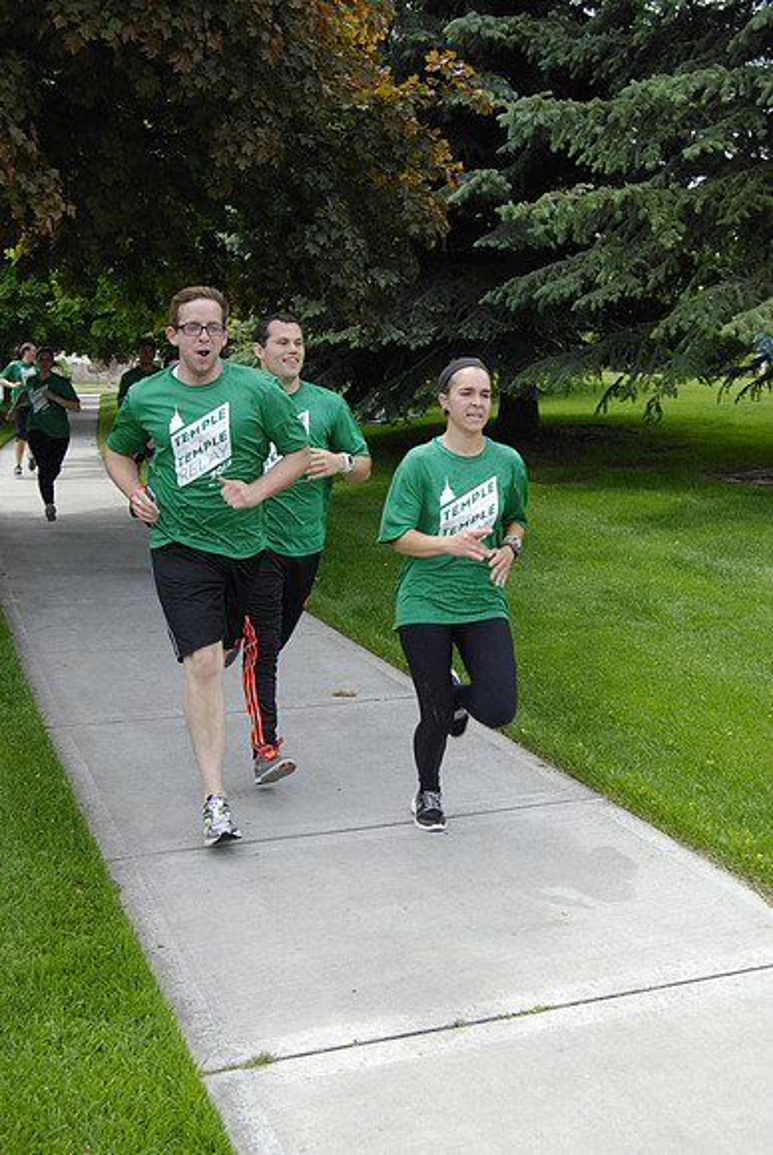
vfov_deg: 49.5
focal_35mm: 39
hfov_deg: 34.3
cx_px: 386
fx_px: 1253
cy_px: 578
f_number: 8
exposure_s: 1/400
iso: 400
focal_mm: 26
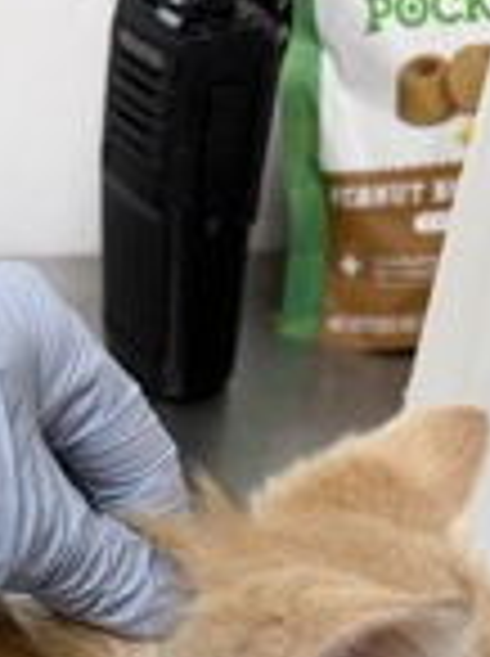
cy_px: 918
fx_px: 1420
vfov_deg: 22.5
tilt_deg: -49.6
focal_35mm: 75
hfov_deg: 19.1
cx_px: 20
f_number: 1.6
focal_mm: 5.96
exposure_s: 1/60
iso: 64
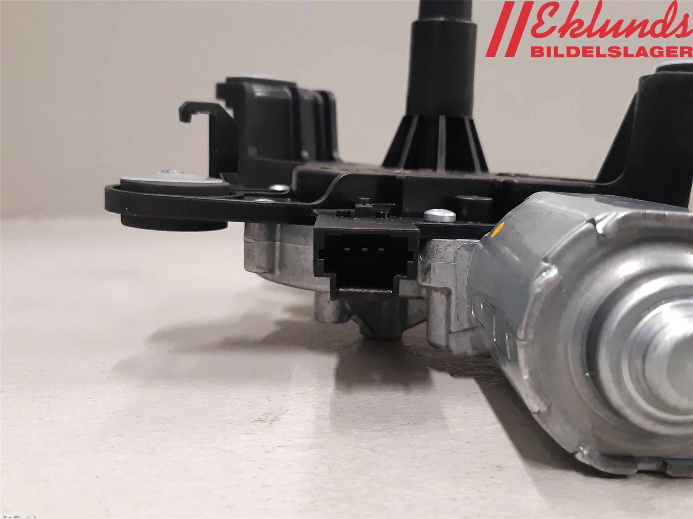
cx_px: 346
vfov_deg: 53.1
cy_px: 260
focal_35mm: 26
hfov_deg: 67.3
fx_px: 521
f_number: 1.7
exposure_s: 1/50
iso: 250
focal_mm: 3.93
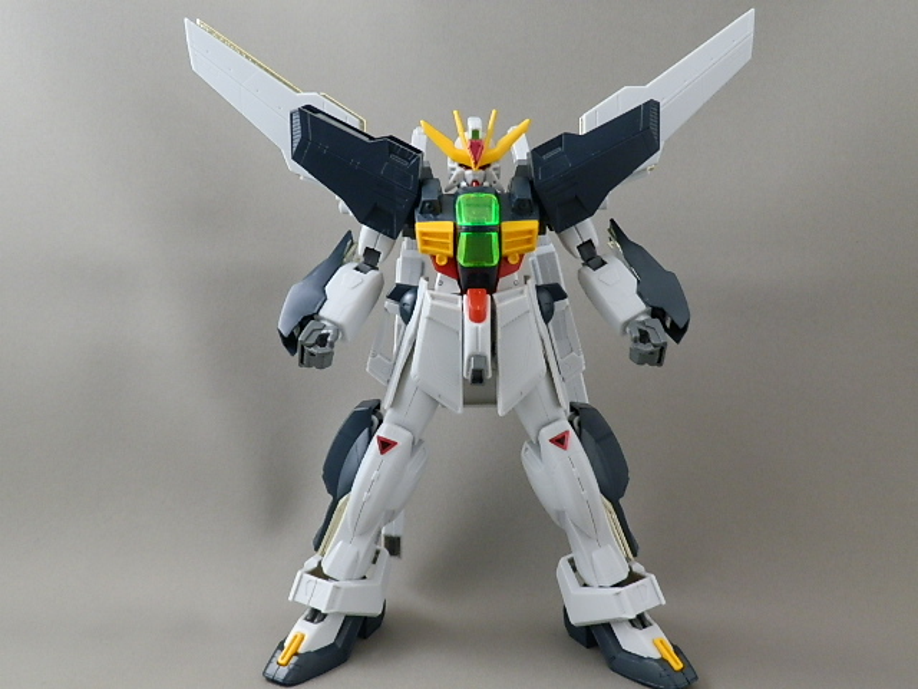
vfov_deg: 41.8
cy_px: 344
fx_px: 902
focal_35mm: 34
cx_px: 459
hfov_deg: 54.0
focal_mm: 6.17
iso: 200
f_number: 3.5
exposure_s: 1/8
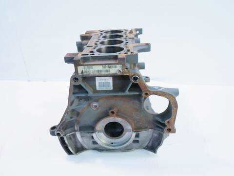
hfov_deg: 60.0
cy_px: 88
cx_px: 117
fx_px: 203
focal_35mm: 30
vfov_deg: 46.8
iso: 320
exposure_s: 1/60
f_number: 3.7
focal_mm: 15
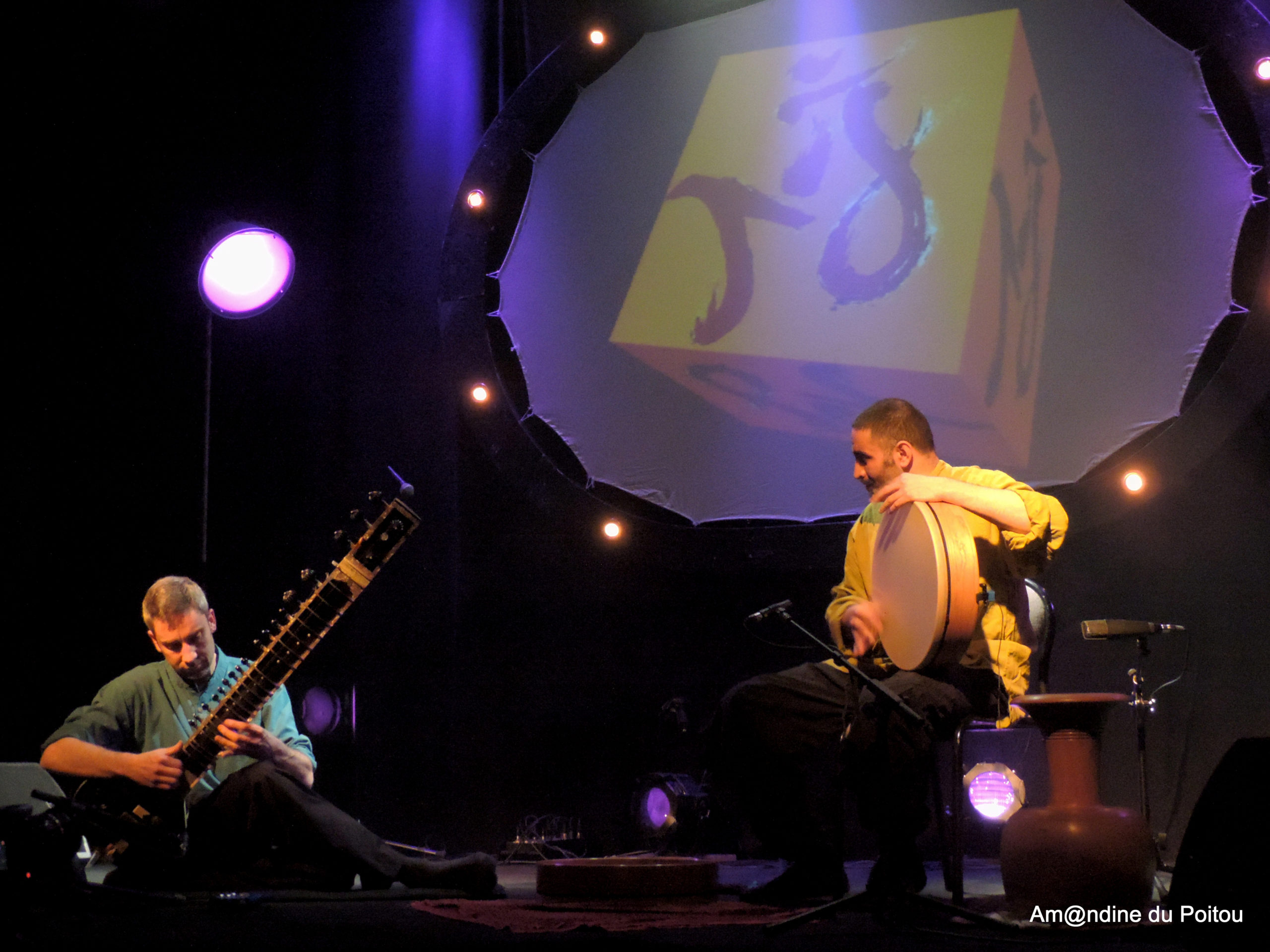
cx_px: 635
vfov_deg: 29.1
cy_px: 476
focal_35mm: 50
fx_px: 1834
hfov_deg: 38.2
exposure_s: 1/25
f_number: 3.6
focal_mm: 8.9
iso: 1600
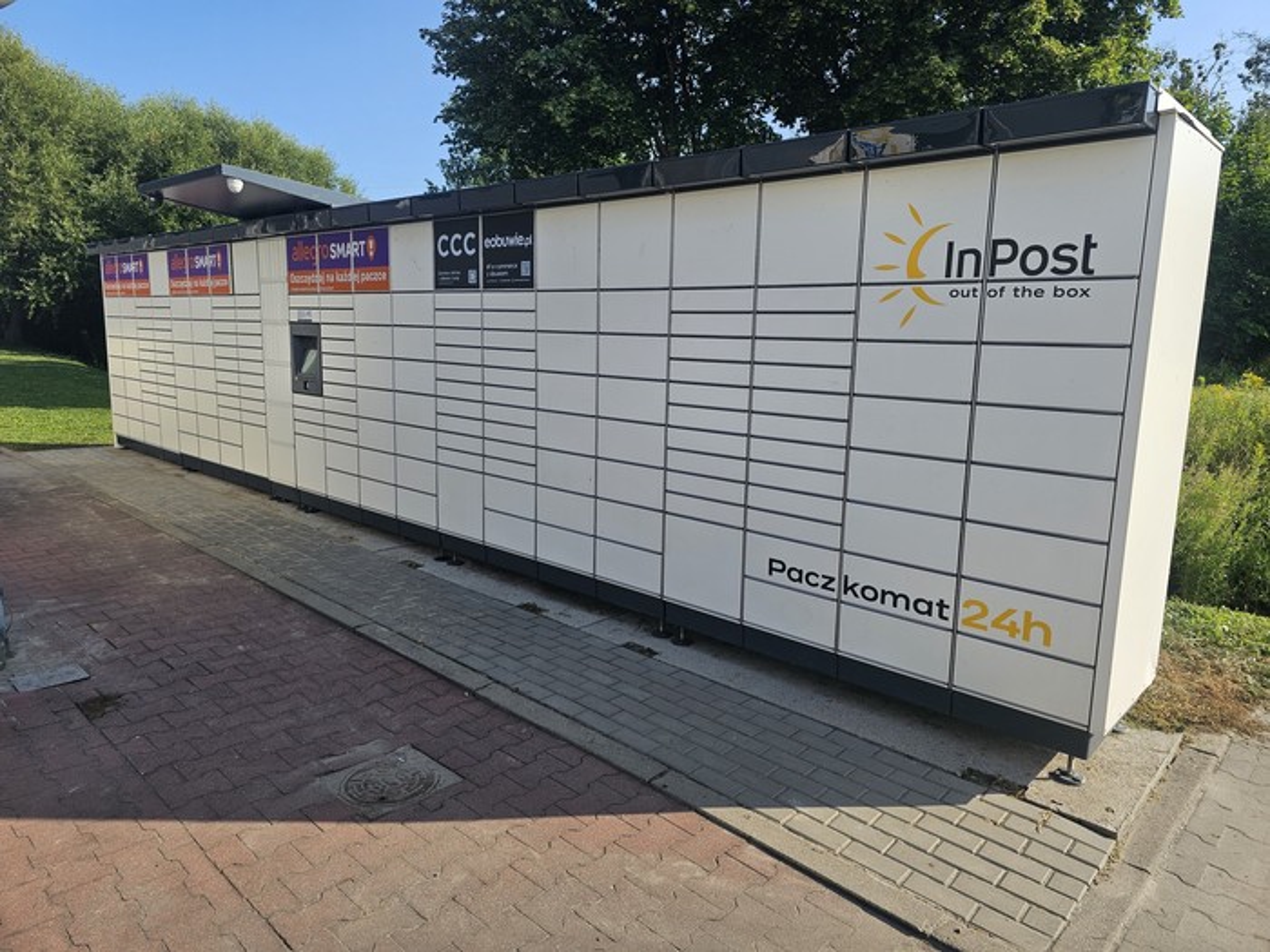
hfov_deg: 73.9
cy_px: 476
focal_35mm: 23
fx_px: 844
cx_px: 635
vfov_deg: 58.9
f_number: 1.7
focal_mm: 6.3
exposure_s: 1/472
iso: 10
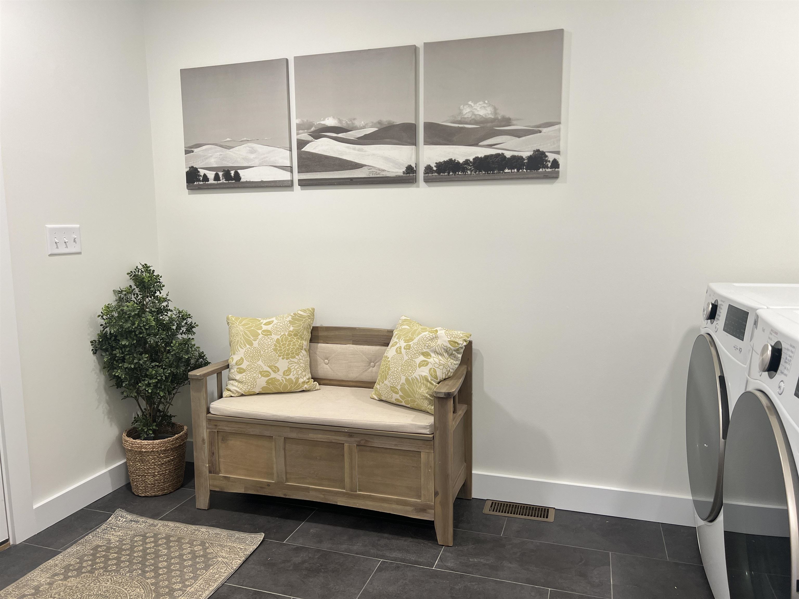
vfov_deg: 53.1
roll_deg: +1.1
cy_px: 300
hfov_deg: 67.3
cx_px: 400
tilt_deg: -6.7
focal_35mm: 26
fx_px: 600
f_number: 1.5
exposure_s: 1/60
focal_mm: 5.7
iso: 80
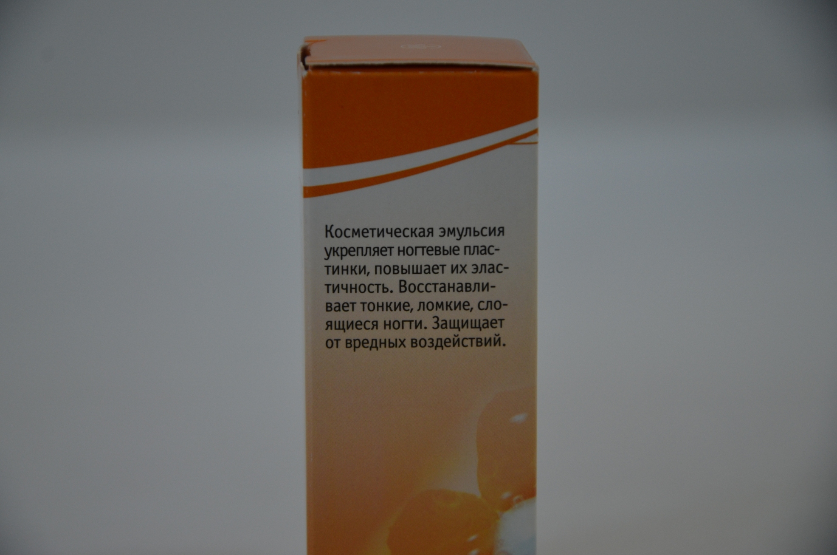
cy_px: 278
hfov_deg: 13.1
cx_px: 418
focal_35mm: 158
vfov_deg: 8.7
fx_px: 3655
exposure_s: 1/80
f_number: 5.6
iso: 400
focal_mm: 105
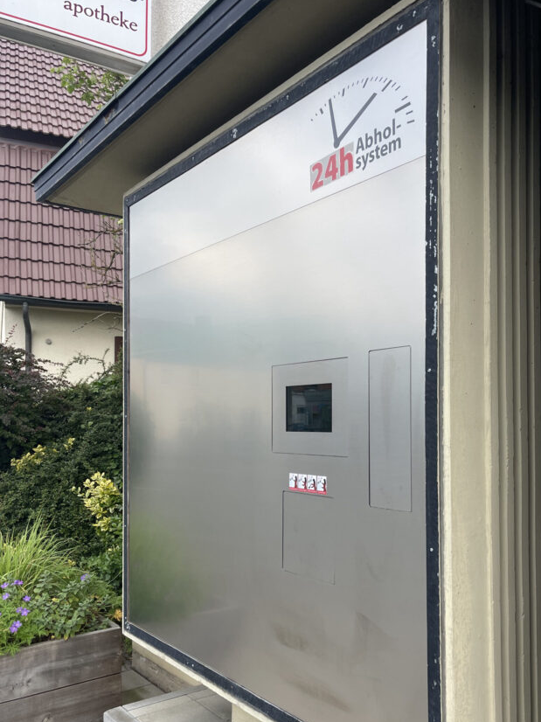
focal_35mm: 31
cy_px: 411
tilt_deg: +0.6
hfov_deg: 45.2
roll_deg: -0.8
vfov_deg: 58.1
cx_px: 322
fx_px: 646
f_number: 1.6
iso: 32
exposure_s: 1/2012
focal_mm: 5.1
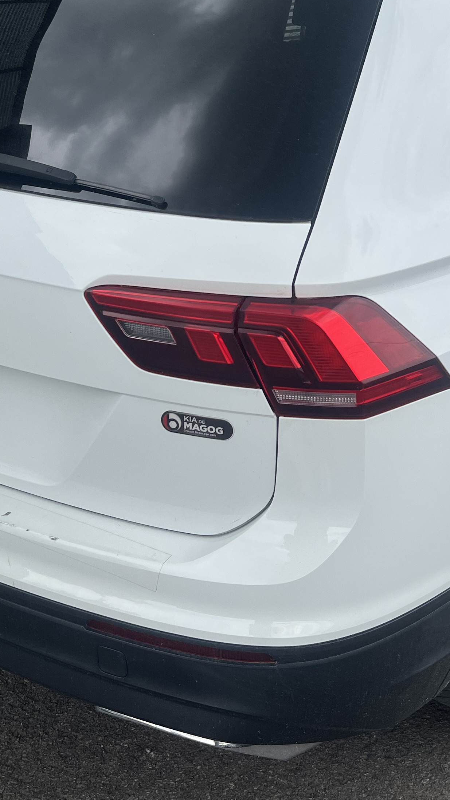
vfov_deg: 39.5
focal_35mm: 52
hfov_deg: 23.0
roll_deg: -0.3
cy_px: 284
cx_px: 283
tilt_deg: -17.7
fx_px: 1103
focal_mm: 5.7
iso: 50
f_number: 1.5
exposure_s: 1/1597
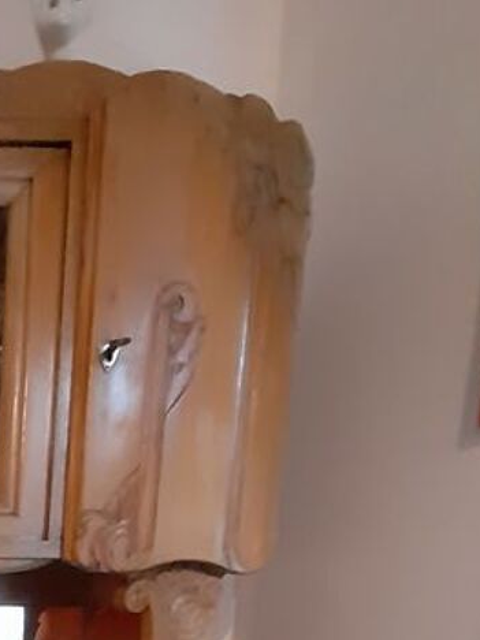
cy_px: 758
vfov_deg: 38.1
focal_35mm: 37
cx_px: -164
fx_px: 684
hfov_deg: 29.8
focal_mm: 1.42
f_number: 2.2
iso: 800
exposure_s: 1/20
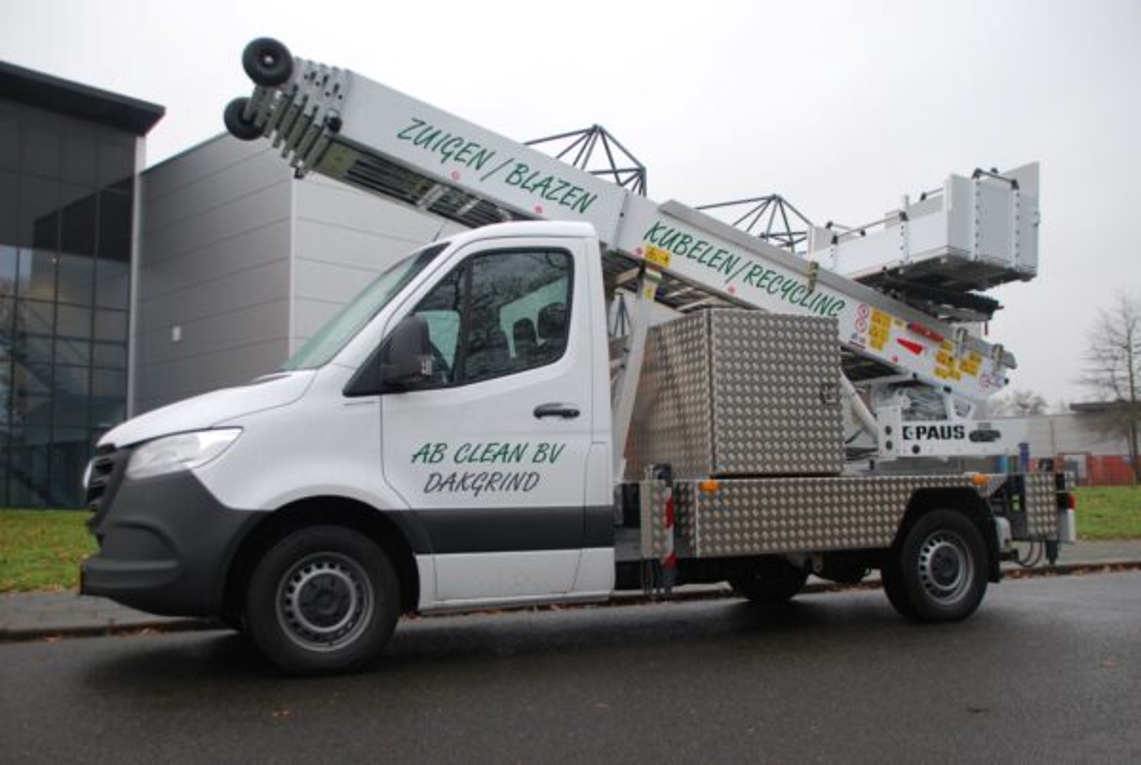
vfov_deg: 40.1
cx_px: 570
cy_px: 382
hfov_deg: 57.2
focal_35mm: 33
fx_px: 1047
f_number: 4
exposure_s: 1/60
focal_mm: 22
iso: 200
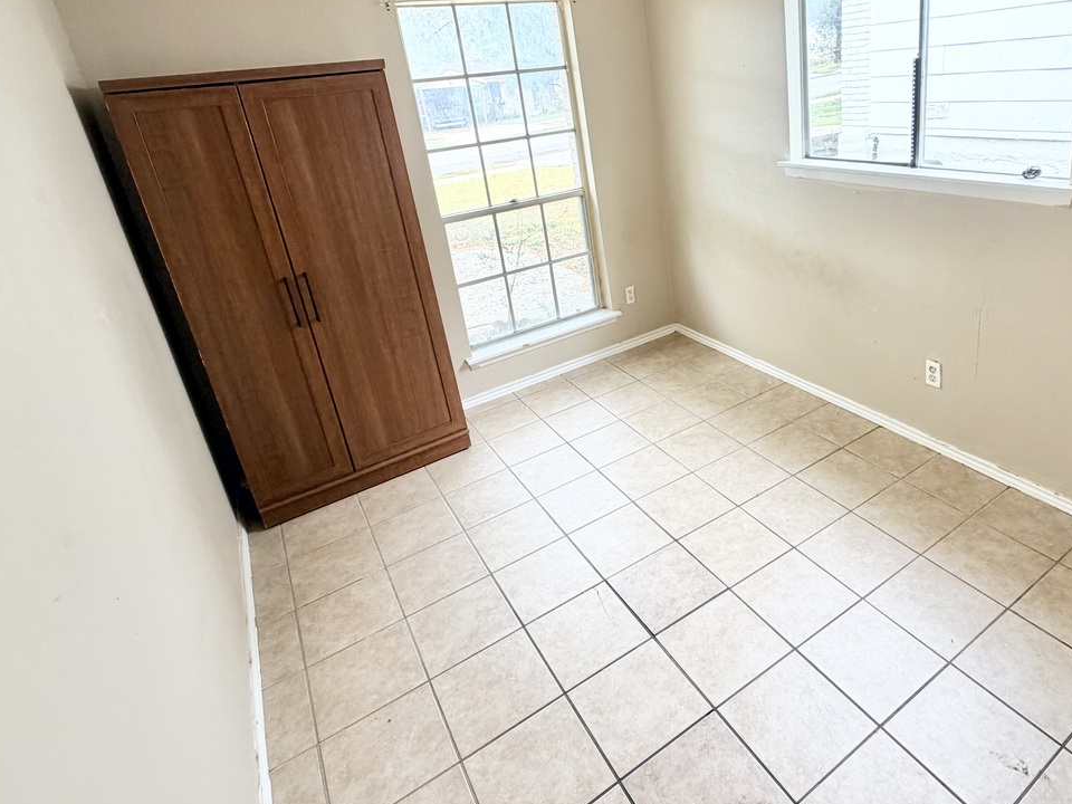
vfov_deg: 62.3
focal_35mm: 21
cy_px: 289
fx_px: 650
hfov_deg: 77.7
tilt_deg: -20.8
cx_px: 666
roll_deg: +5.5
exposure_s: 1/121
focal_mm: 2.22
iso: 100
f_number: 2.2
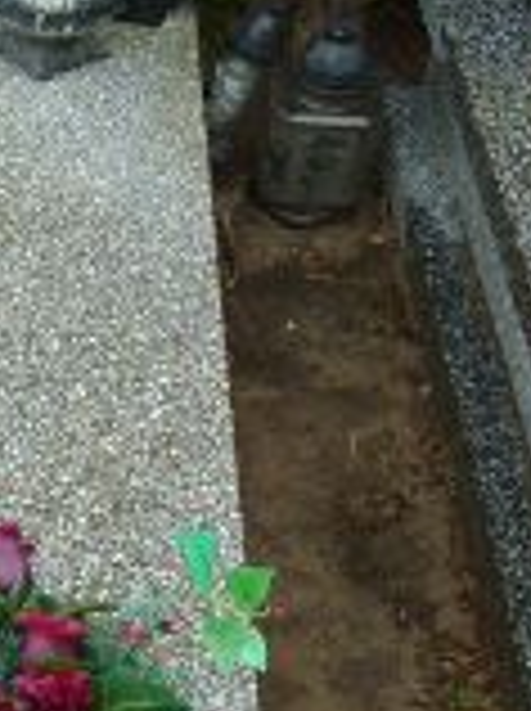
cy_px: 320
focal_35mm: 76
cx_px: -180
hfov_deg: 17.9
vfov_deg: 25.7
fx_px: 1559
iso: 80
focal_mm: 4.1
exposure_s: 1/100
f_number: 3.3
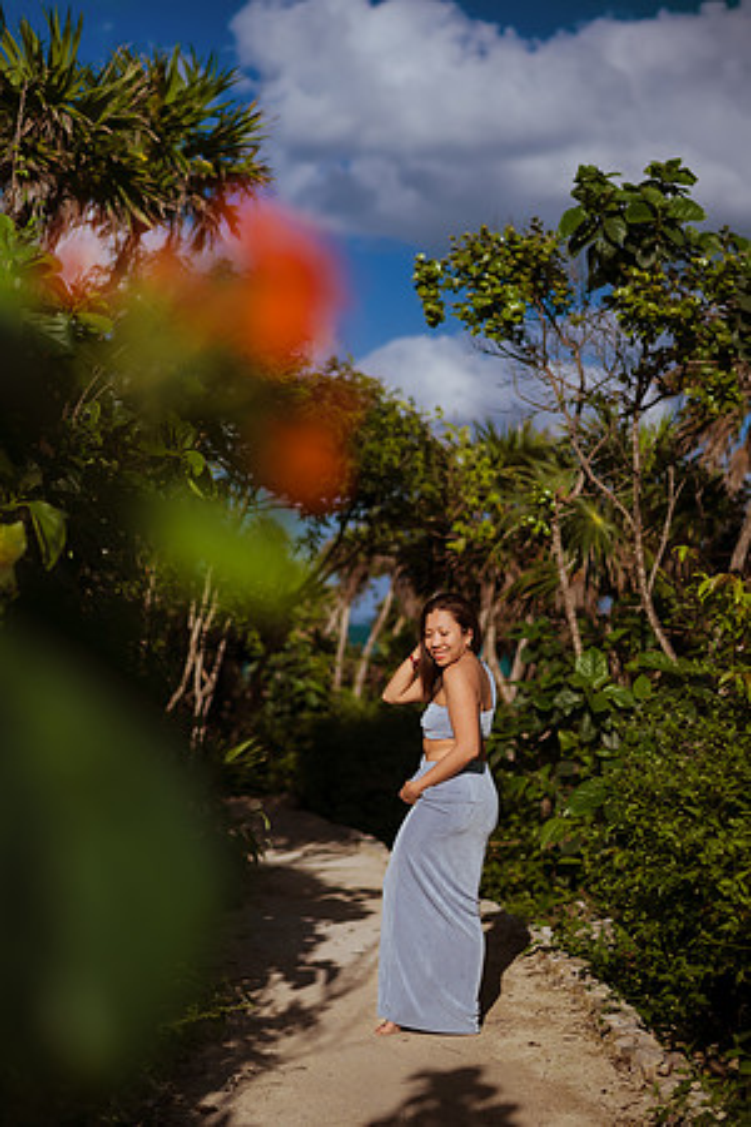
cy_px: 564
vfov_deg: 34.5
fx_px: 1815
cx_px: 376
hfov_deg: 23.4
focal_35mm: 58
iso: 50
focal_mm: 58
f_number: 2
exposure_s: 1/8000
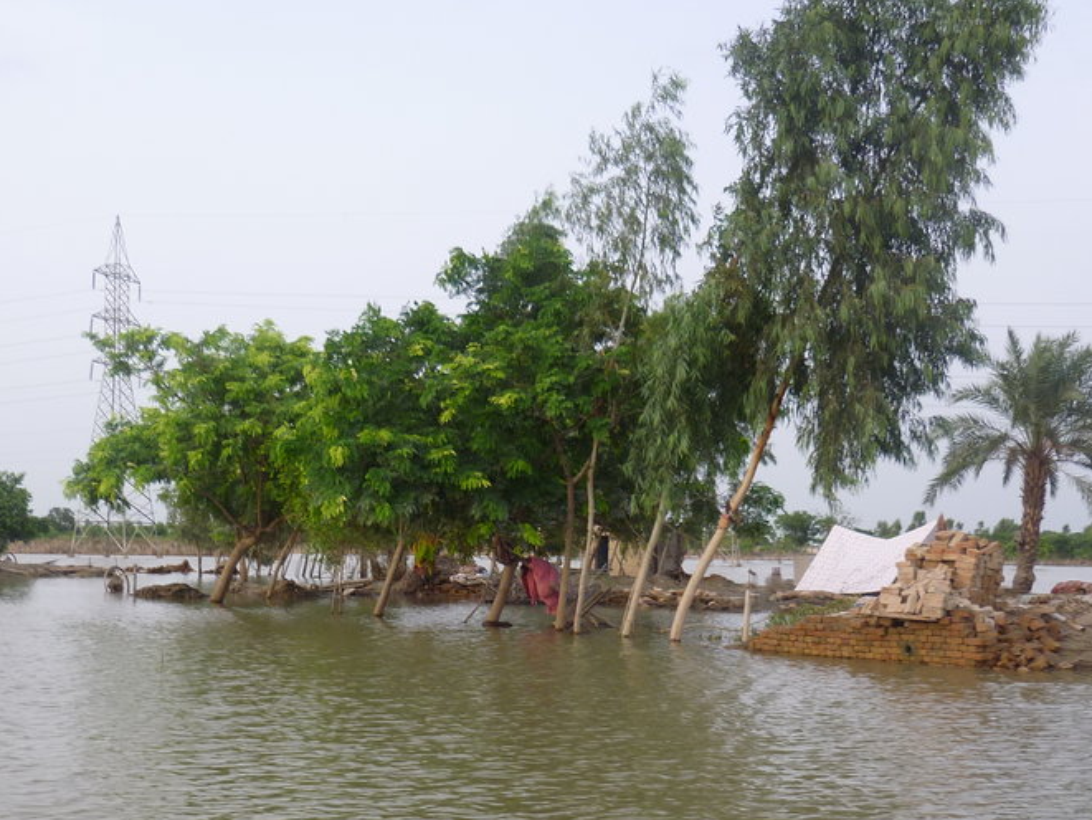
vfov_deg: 29.8
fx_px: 1514
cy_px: 620
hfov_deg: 39.6
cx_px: 499
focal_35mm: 48
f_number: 2.8
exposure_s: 1/250
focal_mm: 5.5
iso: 100
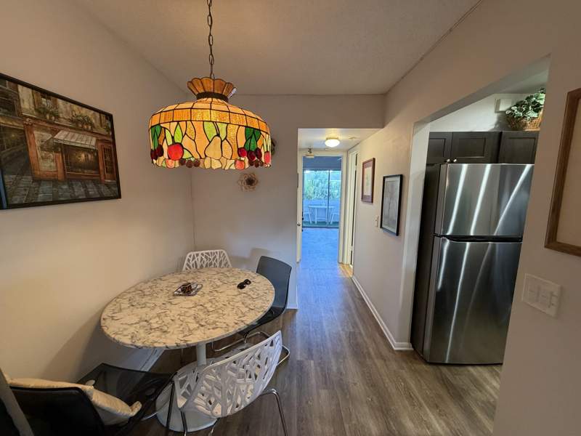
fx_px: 235
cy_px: 218
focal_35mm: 14
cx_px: 290
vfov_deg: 85.7
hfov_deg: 102.1
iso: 320
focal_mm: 2.22
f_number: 2.2
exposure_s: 1/60
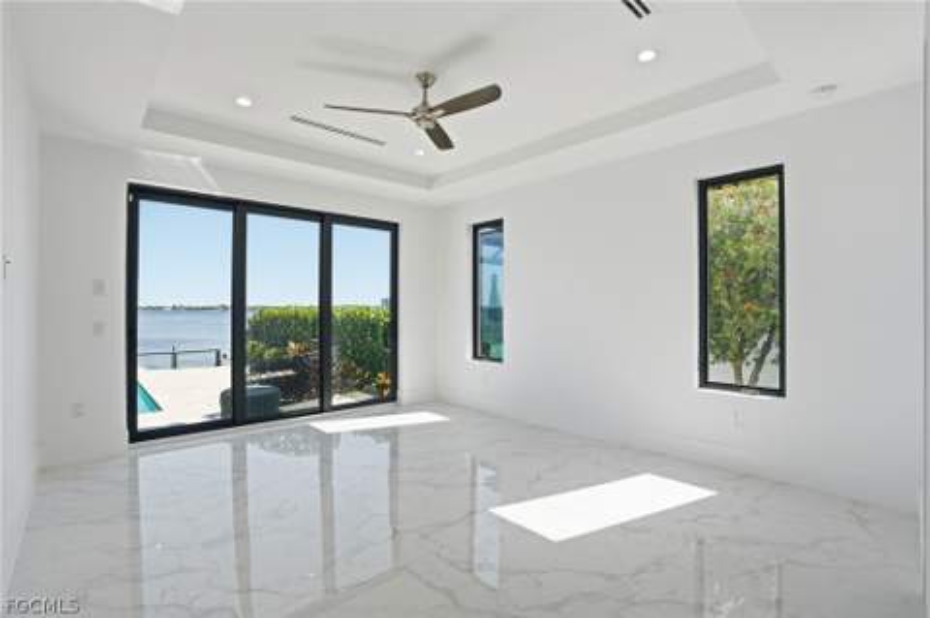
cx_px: 465
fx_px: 413
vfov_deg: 73.6
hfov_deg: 96.8
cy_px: 309
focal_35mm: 16
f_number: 9
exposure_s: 1/6400
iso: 400
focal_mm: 16
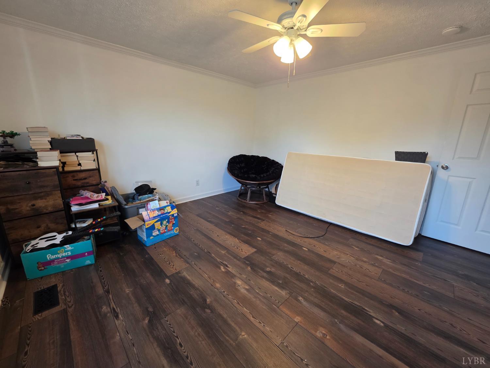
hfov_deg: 106.2
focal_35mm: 13
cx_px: 245
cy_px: 184
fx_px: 184
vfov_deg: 89.9
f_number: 1.9
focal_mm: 2.2
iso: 160
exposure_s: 1/60
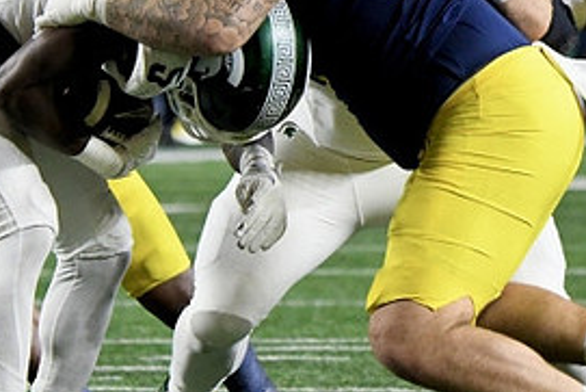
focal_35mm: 673
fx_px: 10960
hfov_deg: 3.1
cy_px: 11
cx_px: 97
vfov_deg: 2.0
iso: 6400
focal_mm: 210
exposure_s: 1/800
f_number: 5.3
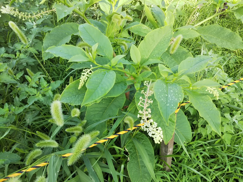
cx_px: 122
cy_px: 91
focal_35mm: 30
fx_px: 211
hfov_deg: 60.0
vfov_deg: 46.8
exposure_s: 1/120
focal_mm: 4
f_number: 2.2
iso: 20
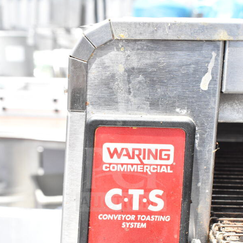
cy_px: 179
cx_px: 121
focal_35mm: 58
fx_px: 461
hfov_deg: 29.6
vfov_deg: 29.1
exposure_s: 1/500
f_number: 11
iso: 1600
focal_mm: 30
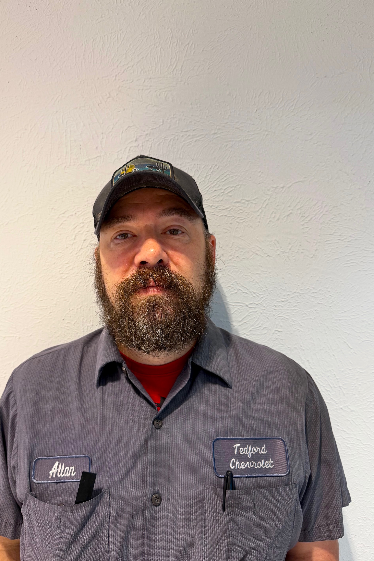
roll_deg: -0.3
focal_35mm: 25
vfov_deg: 71.5
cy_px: 280
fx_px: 390
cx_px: 168
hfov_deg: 51.2
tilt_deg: -6.6
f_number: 1.78
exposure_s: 1/60
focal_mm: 6.76
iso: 160
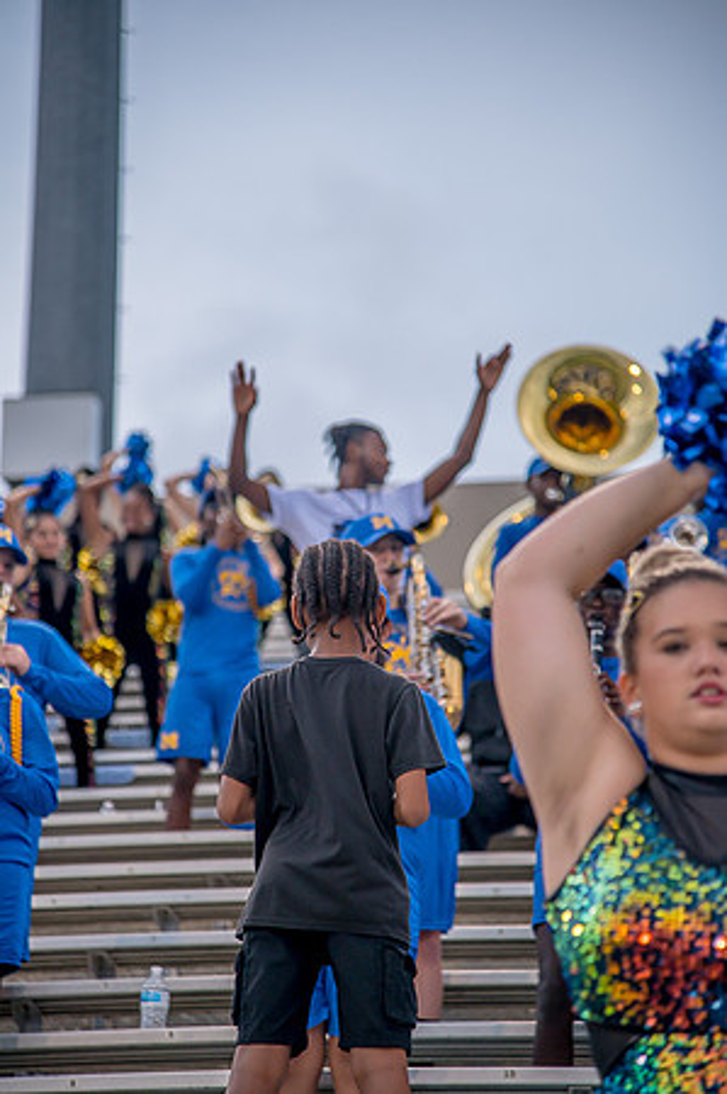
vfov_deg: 17.1
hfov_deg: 11.4
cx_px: 364
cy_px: 547
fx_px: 3643
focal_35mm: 120
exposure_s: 1/200
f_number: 4
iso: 400
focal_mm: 120
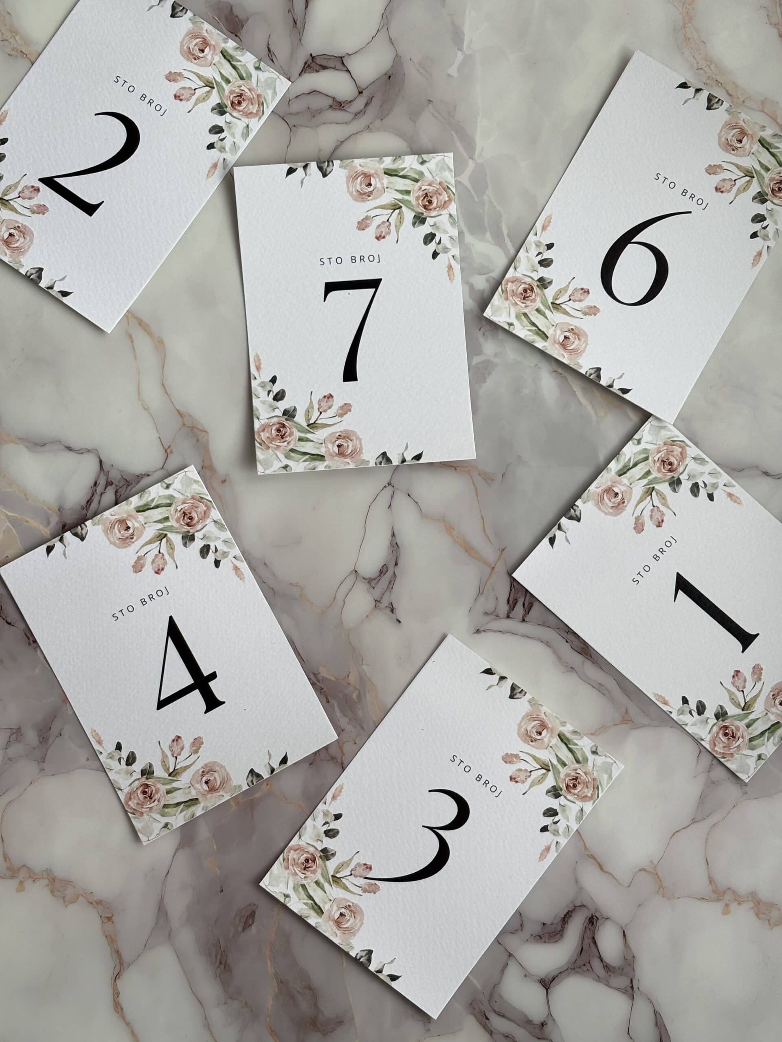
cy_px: 521
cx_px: 391
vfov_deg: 36.8
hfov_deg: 28.0
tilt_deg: -88.3
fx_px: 1566
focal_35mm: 52
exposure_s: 1/185
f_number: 1.6
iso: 32
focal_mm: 5.96
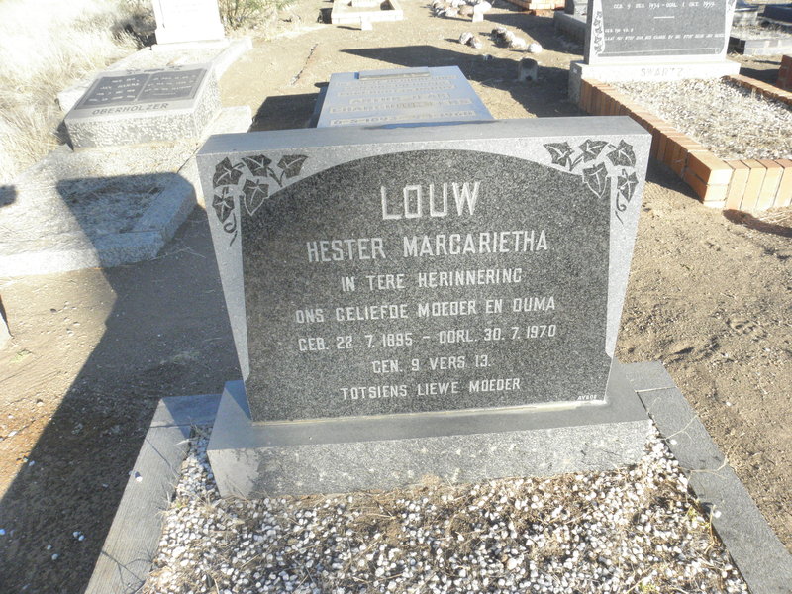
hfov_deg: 67.3
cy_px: 297
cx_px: 396
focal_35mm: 26
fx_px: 595
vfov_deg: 53.1
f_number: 6.3
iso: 200
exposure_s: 1/320
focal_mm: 4.6
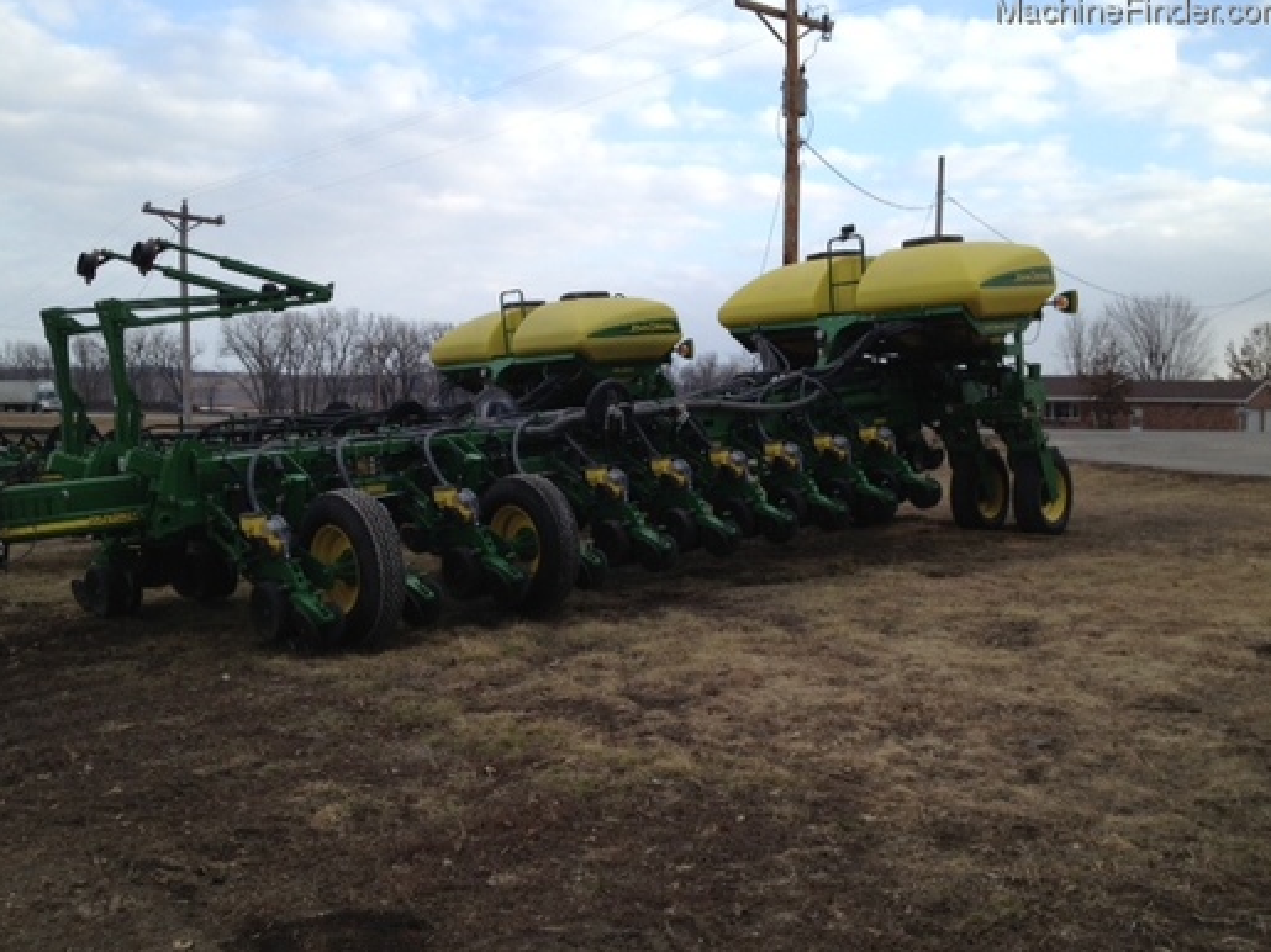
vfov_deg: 38.7
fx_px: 1358
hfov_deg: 50.1
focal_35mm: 37
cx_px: 617
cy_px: 478
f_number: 2.4
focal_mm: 4.28
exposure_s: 1/472
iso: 50
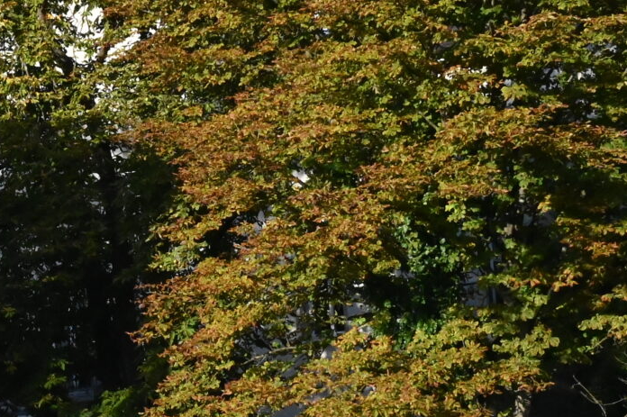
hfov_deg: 10.5
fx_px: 3202
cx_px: -515
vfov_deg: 7.5
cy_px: 169
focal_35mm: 184
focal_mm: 50
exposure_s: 1/4000
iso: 10000
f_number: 14
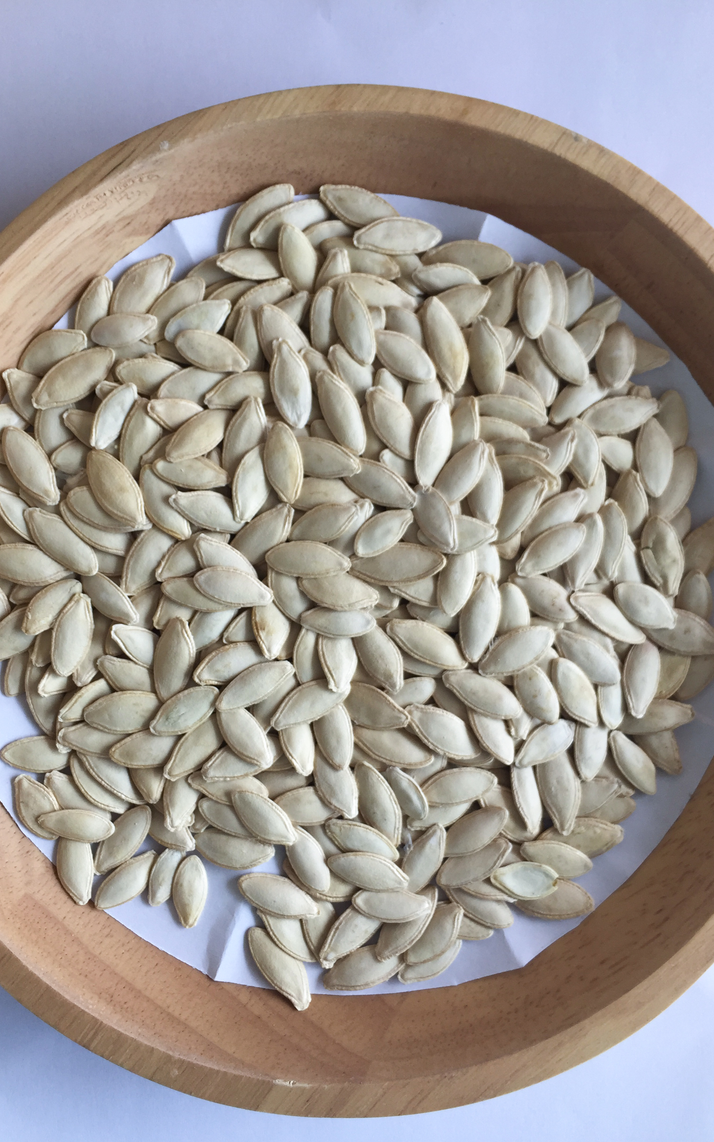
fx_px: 965
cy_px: 570
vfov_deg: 61.2
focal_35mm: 31
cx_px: 325
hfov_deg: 40.6
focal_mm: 4.15
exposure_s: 1/100
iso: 32
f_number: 2.2
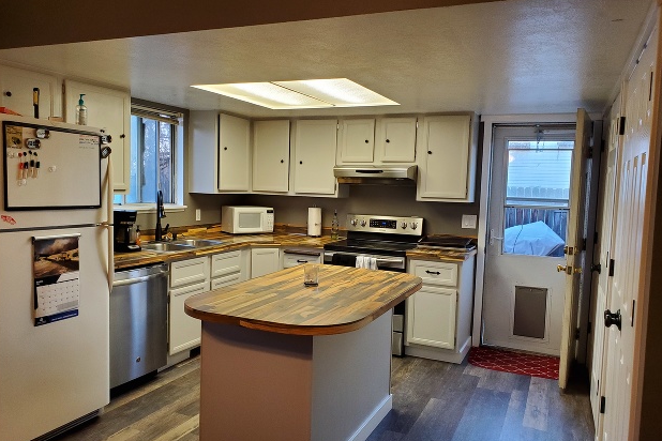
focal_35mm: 28
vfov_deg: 46.4
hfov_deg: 65.5
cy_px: 231
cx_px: 320
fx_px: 515
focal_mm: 4.3
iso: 320
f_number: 2.4
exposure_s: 1/120
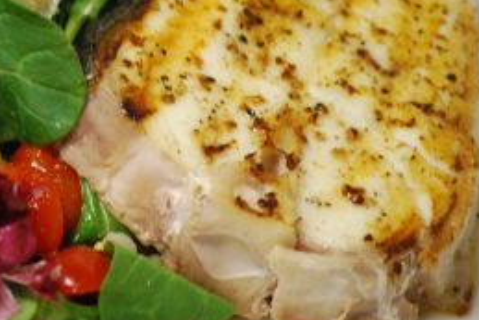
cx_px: 41
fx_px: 5005
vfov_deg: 3.7
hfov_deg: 5.5
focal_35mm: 376
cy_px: 75
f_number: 5
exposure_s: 1/20
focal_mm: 135
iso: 1600
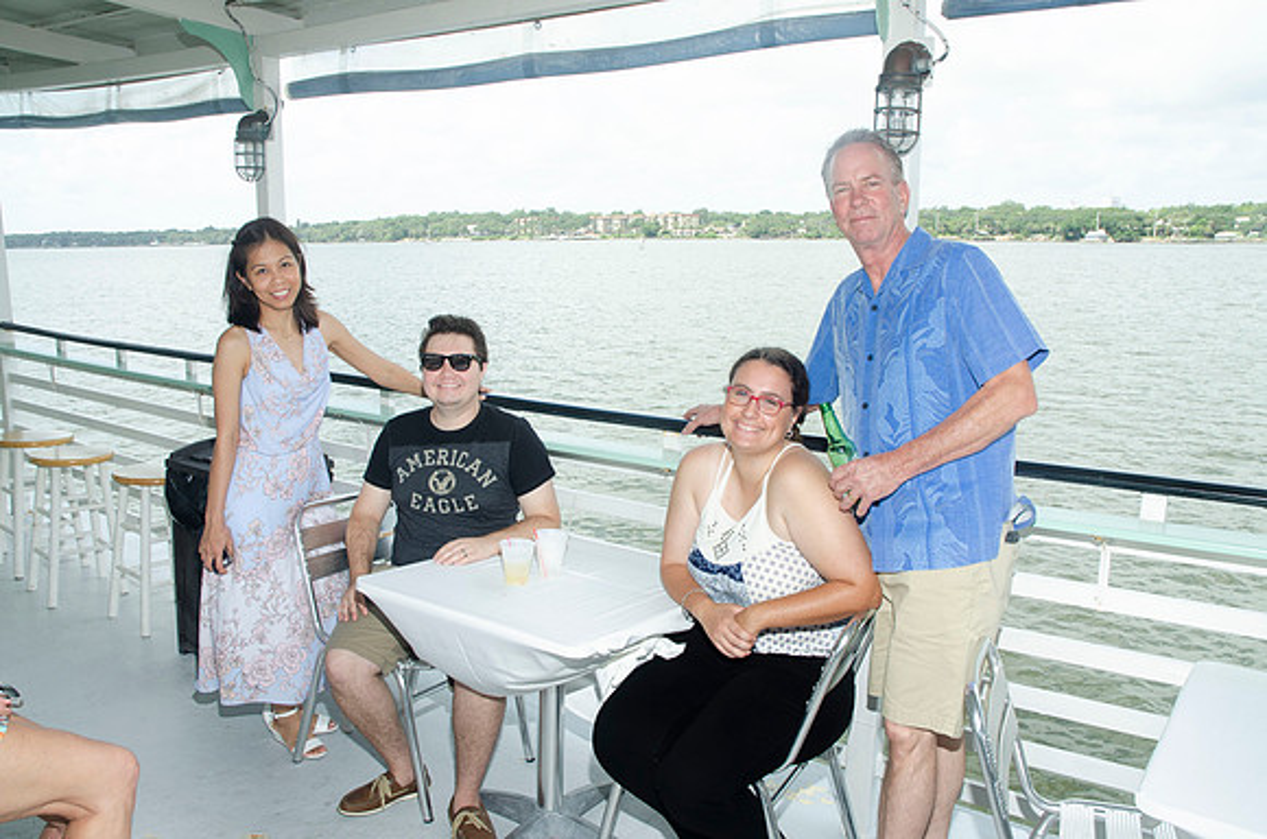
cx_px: 634
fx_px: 948
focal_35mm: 27
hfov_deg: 67.5
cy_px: 420
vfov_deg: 47.7
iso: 250
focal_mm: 18
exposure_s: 1/250
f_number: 7.1
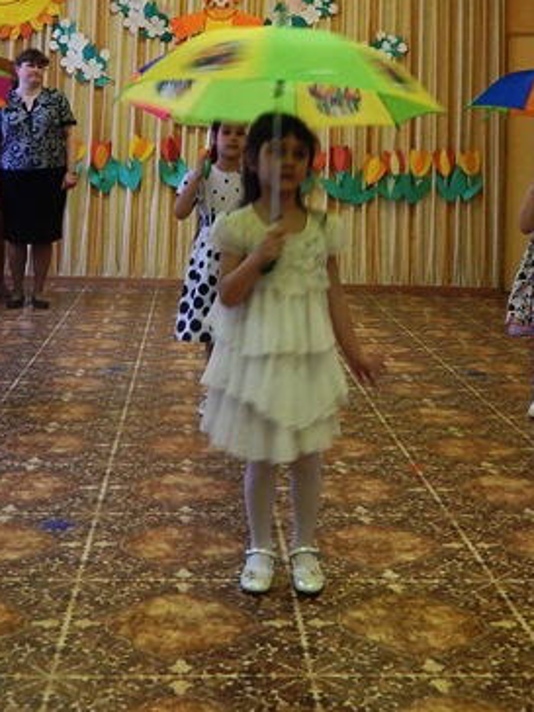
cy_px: 127
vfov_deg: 33.8
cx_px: 270
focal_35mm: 55
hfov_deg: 26.6
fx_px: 1131
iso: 125
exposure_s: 1/30
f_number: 3.1
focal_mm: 4.5
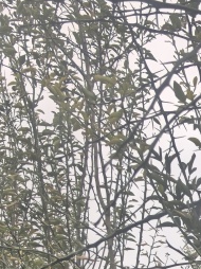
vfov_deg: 15.7
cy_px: 524
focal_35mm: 101
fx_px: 783
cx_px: 400
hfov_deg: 12.8
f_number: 2
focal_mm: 6.98
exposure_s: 1/1916
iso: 200
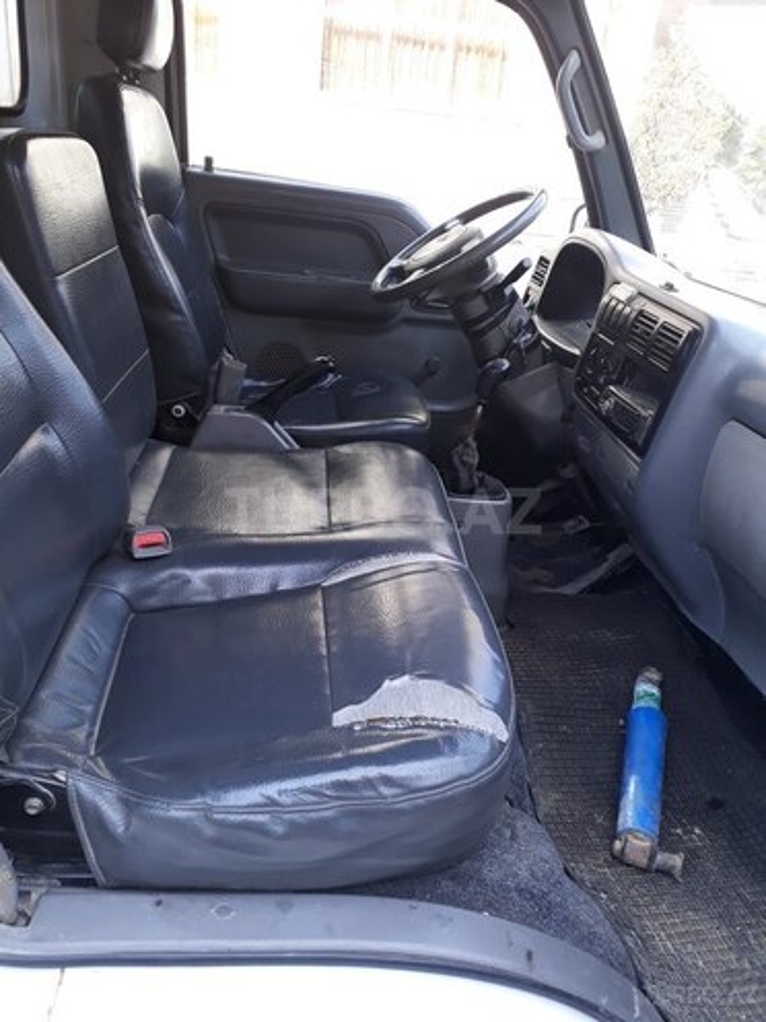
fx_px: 797
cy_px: 511
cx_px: 383
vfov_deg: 65.3
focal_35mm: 27
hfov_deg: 51.4
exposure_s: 1/142
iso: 40
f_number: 1.9
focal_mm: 3.6
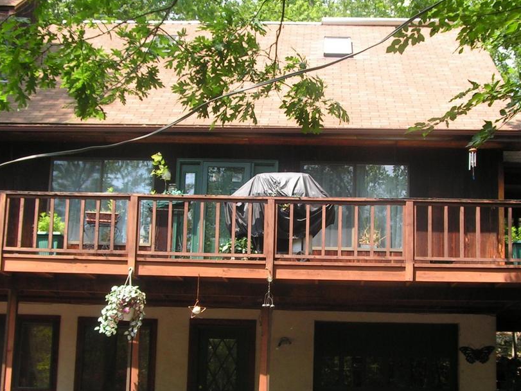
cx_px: 306
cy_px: 207
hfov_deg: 32.1
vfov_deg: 24.4
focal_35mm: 60
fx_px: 903
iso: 50
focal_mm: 6.3
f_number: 5
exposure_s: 1/100
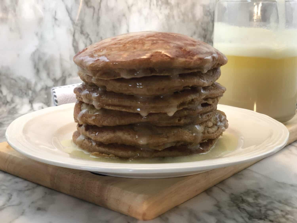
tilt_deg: -13.5
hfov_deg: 36.8
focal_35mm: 52
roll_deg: -0.1
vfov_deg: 28.0
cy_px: 112
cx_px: 148
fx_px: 446
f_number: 2.4
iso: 100
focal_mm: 6
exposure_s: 1/40
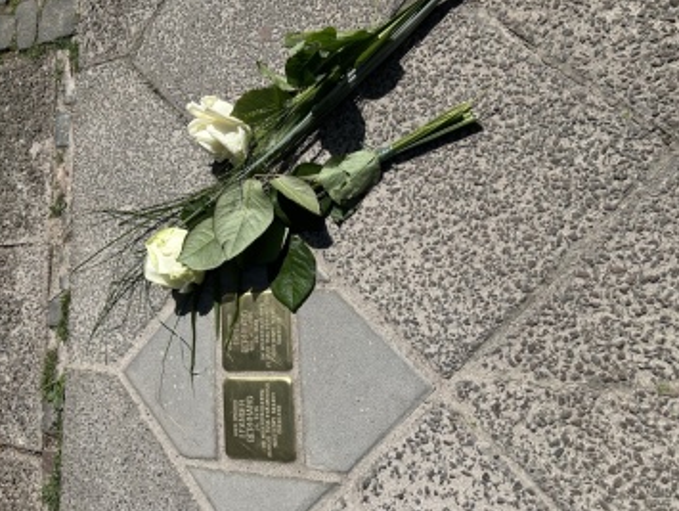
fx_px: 530
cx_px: 340
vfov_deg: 51.4
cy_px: 261
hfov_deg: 65.3
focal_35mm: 27
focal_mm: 5.7
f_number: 1.5
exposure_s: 1/5587
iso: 50
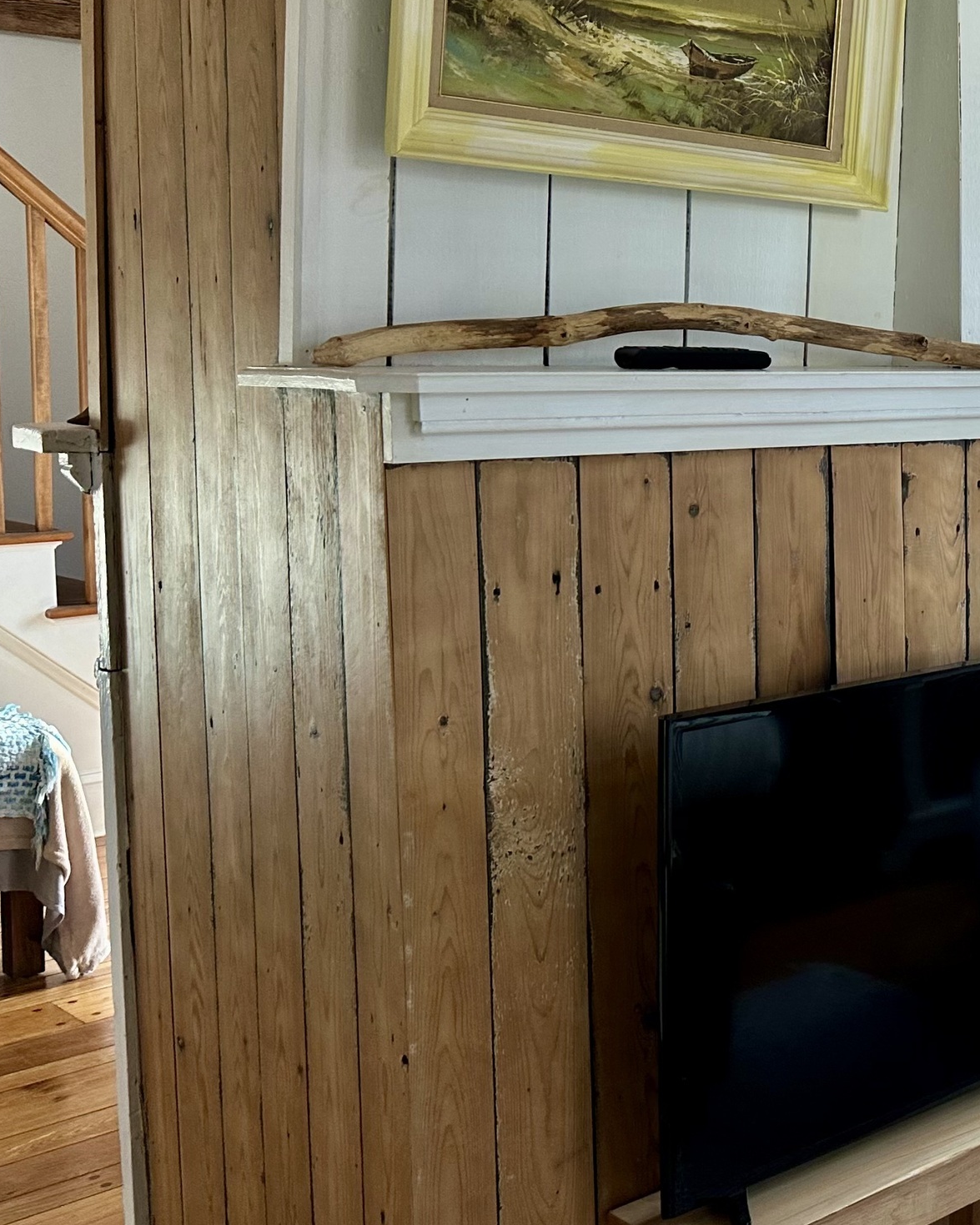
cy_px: 478
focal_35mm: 49
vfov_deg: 37.9
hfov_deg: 27.0
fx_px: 1777
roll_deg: -1.1
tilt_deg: -3.9
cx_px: 1197
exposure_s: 1/60
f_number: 1.78
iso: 125
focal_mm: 6.86
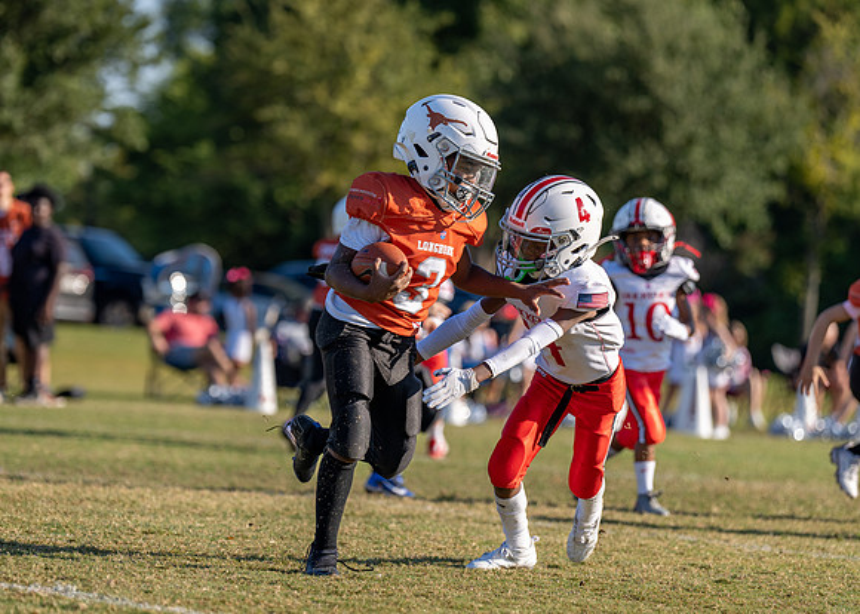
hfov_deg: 10.0
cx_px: 374
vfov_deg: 7.1
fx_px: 4913
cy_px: 286
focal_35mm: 201
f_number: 2.8
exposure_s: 1/1600
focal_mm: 143
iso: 100
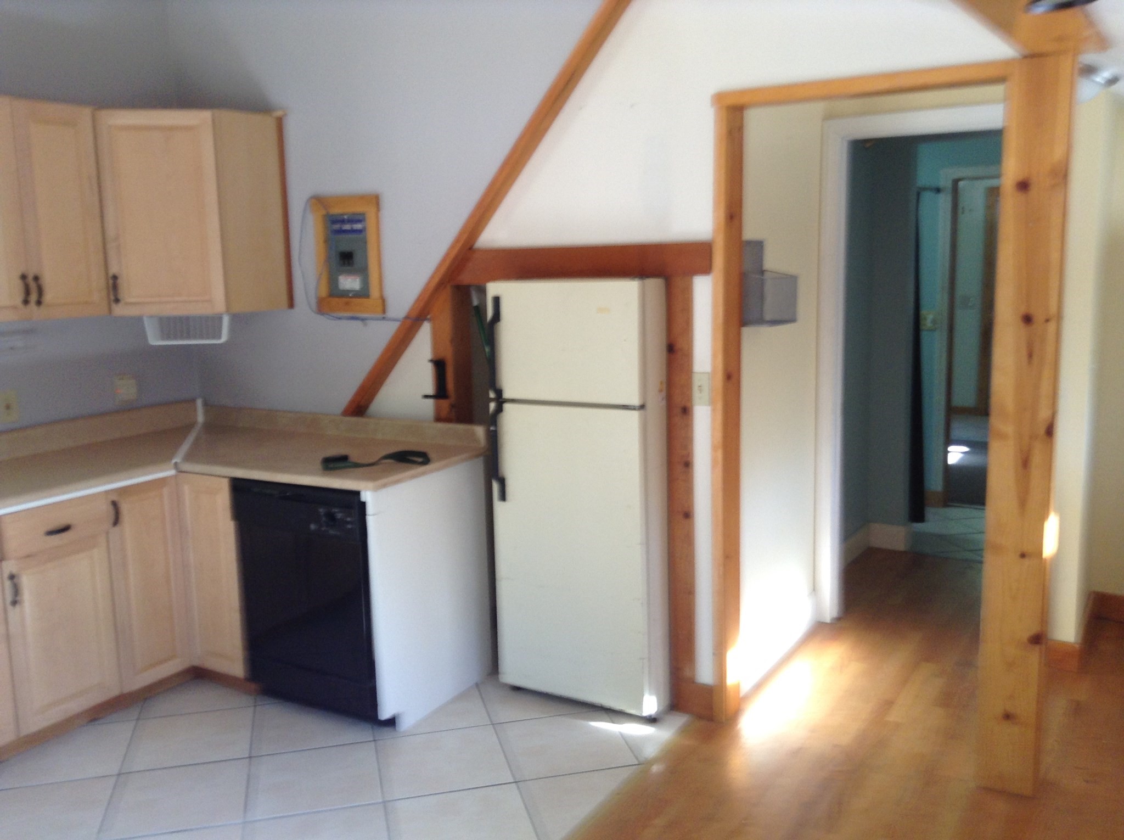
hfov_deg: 55.4
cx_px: 562
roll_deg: +1.4
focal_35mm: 33
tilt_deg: -15.9
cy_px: 420
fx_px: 1070
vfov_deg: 42.8
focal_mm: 3.3
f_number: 2.4
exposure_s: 1/24
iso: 40
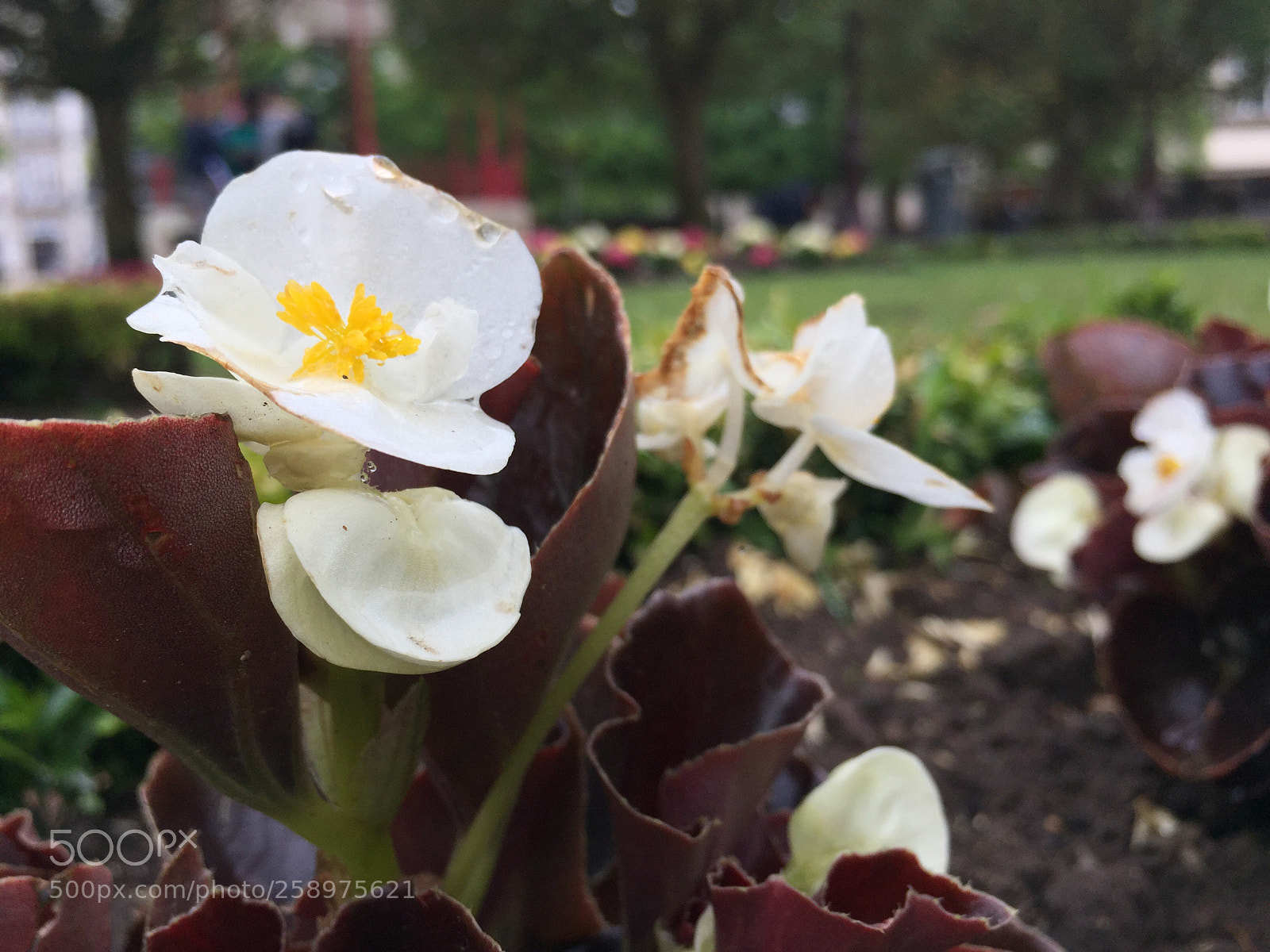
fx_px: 1064
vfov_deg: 48.2
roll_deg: +1.2
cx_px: 635
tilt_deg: -11.5
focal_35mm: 29
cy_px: 476
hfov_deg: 61.7
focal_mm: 4.15
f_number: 2.2
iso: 32
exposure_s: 1/760
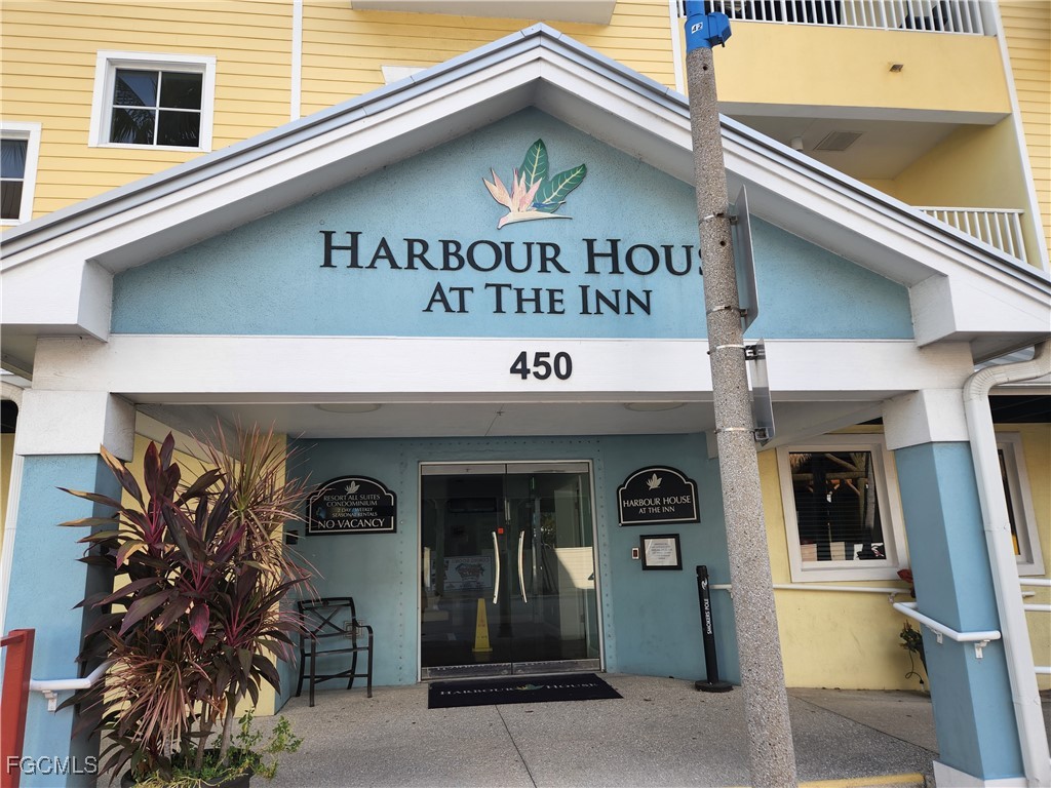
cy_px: 394
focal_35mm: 23
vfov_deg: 58.9
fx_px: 698
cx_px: 526
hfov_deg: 73.9
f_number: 1.8
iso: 20
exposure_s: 1/358
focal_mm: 5.4
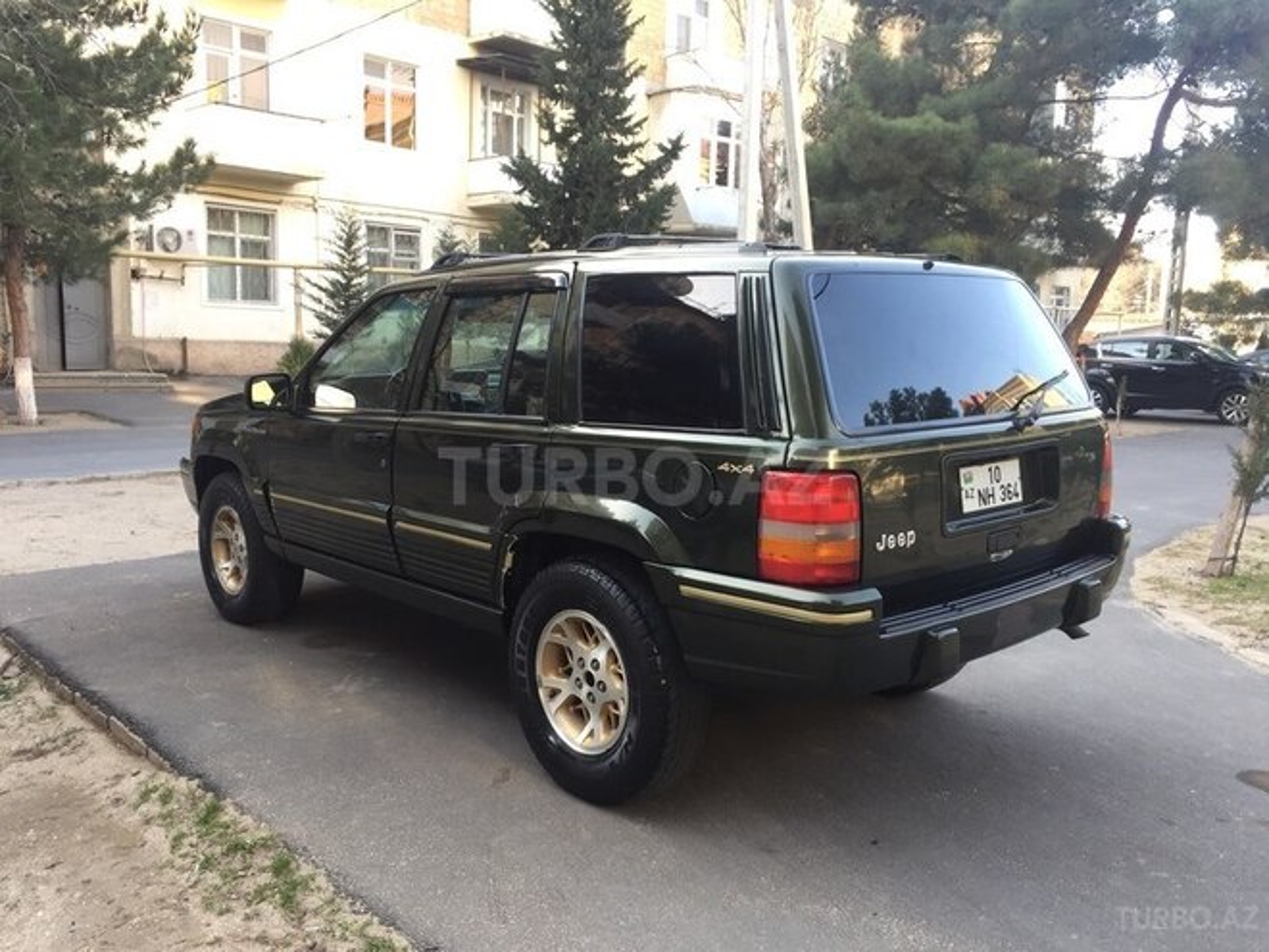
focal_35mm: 29
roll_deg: -1.5
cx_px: 634
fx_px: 1063
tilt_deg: -6.5
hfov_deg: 61.7
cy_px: 476
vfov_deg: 48.2
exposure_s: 1/100
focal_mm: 4.15
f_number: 2.2
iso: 50
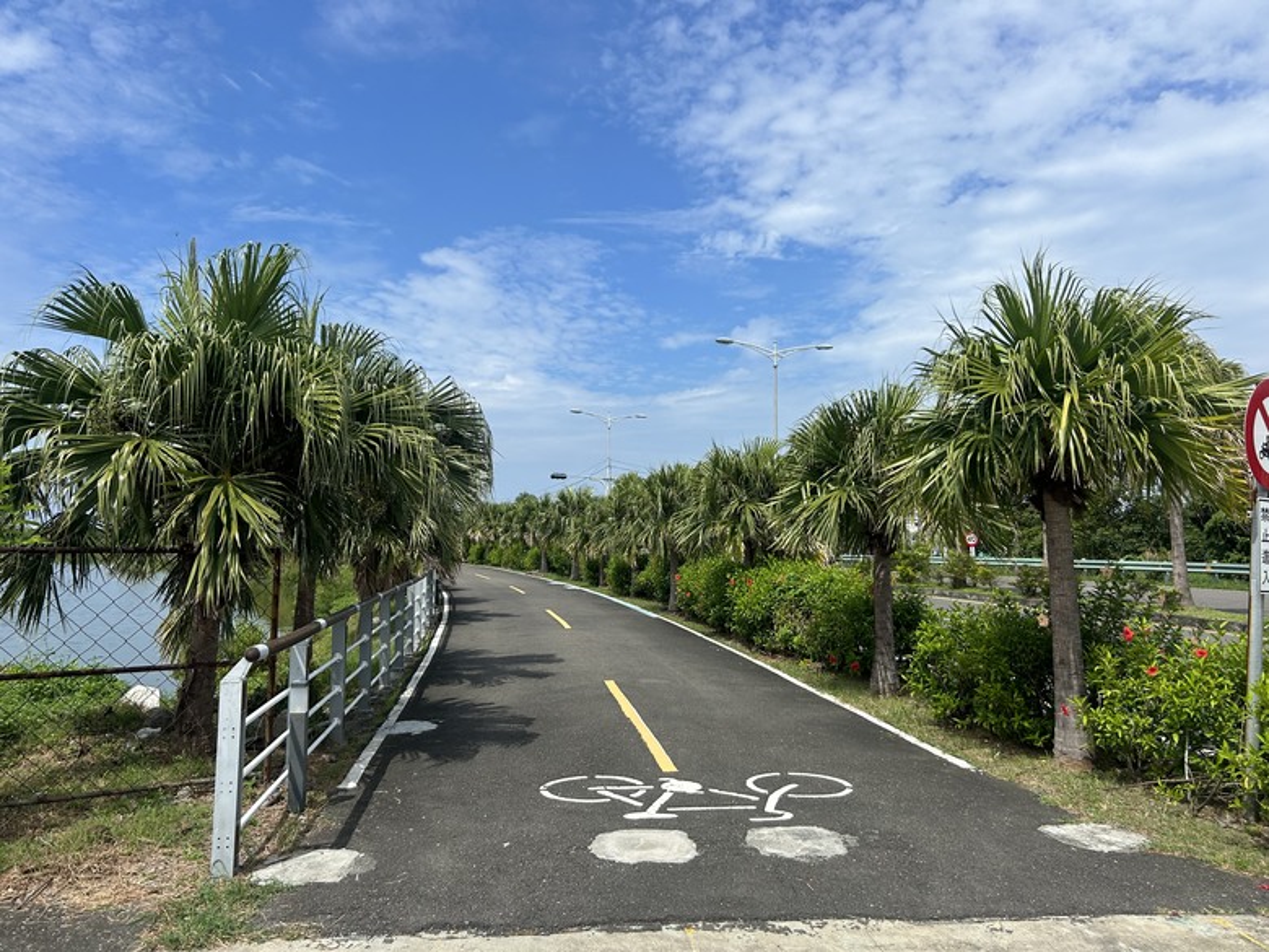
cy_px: 476
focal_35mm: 26
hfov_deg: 67.3
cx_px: 634
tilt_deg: +3.0
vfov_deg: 53.1
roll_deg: -4.4
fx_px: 953
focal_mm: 5.7
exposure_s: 1/6579
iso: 50
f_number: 1.5
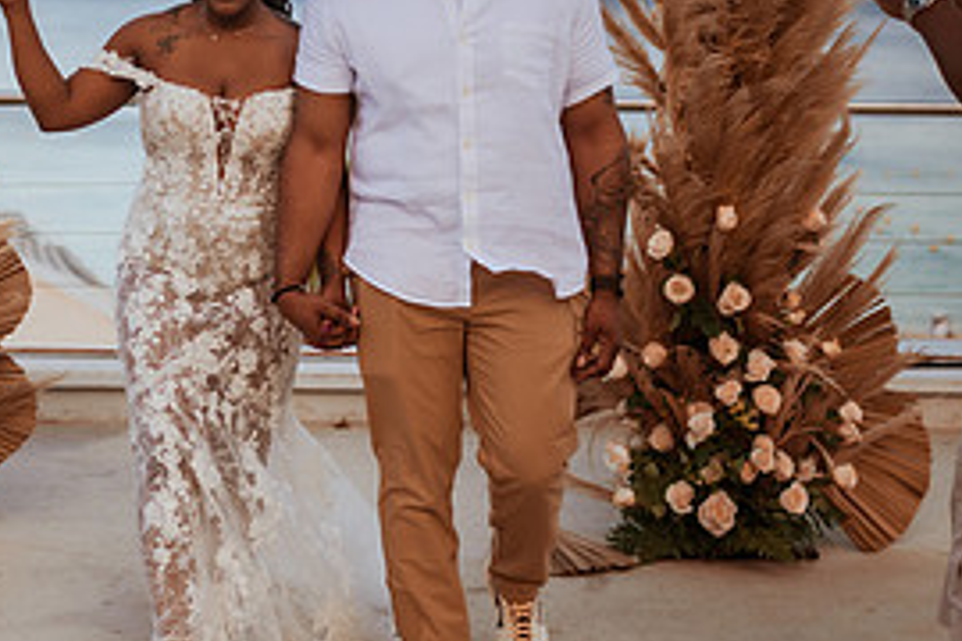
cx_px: 214
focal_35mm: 78
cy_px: 192
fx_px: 2084
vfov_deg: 17.4
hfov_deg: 25.6
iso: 250
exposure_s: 1/8000
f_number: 1.6
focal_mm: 35
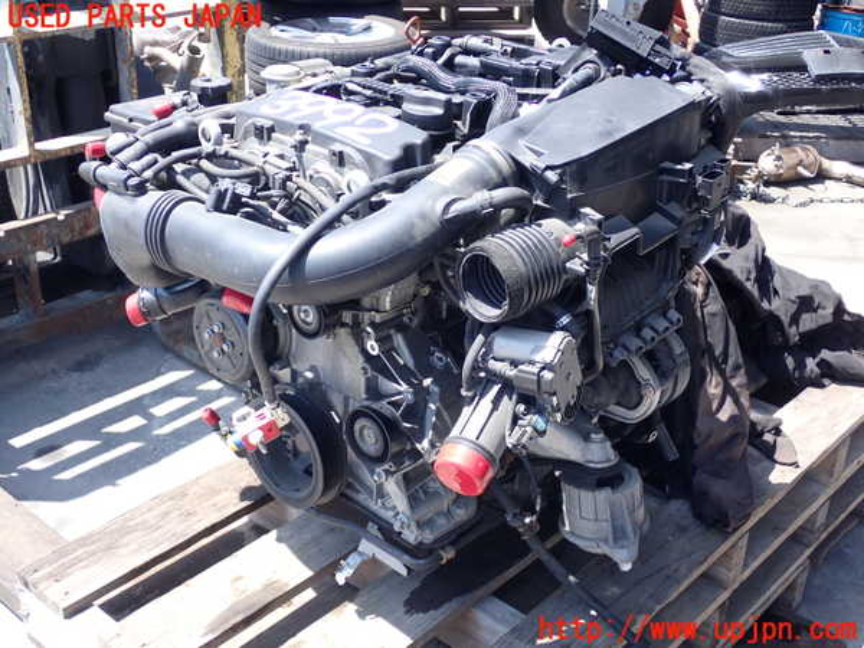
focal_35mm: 44
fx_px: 1098
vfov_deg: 32.9
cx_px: 432
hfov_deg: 42.9
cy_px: 324
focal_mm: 7.84
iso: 100
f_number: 2.9
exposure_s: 1/200
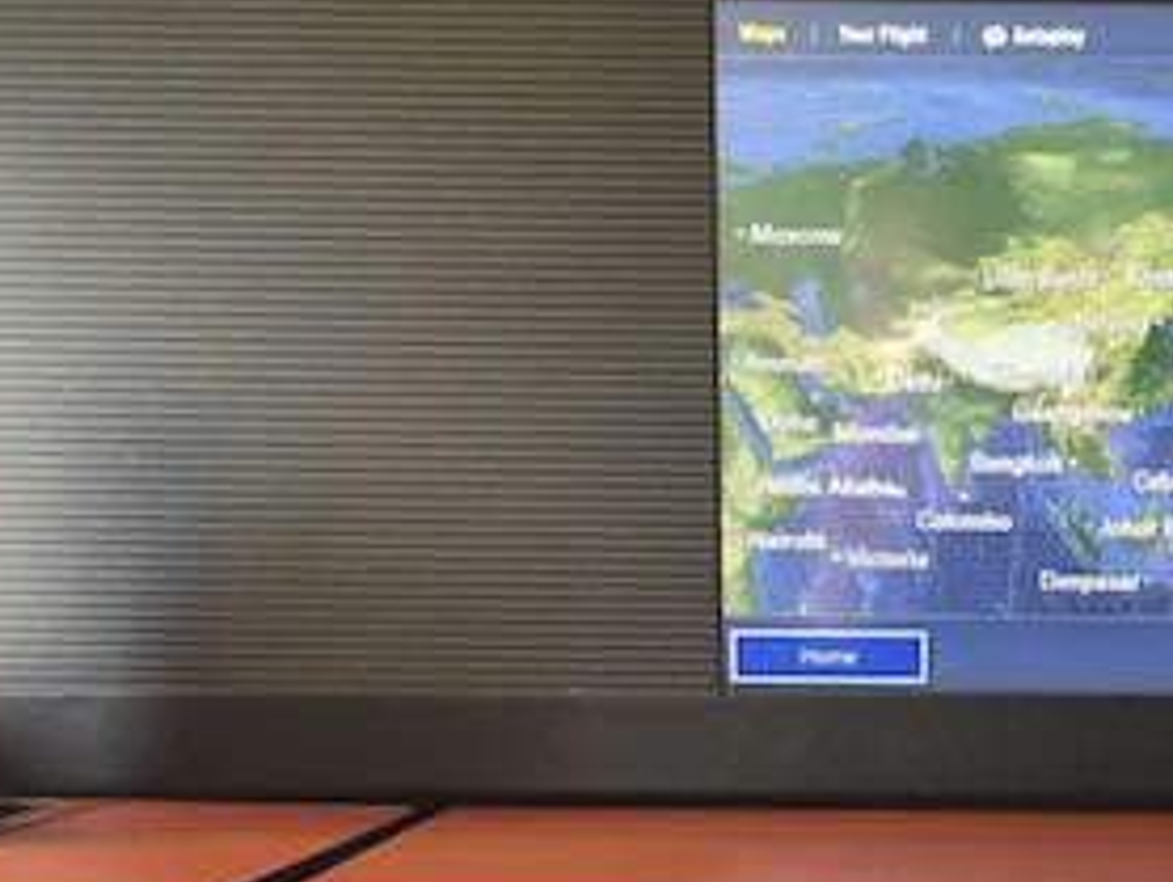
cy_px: 825
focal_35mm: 73
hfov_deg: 25.9
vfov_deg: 19.7
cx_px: 1034
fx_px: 2476
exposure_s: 1/30
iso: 80
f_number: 2.2
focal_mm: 4.15
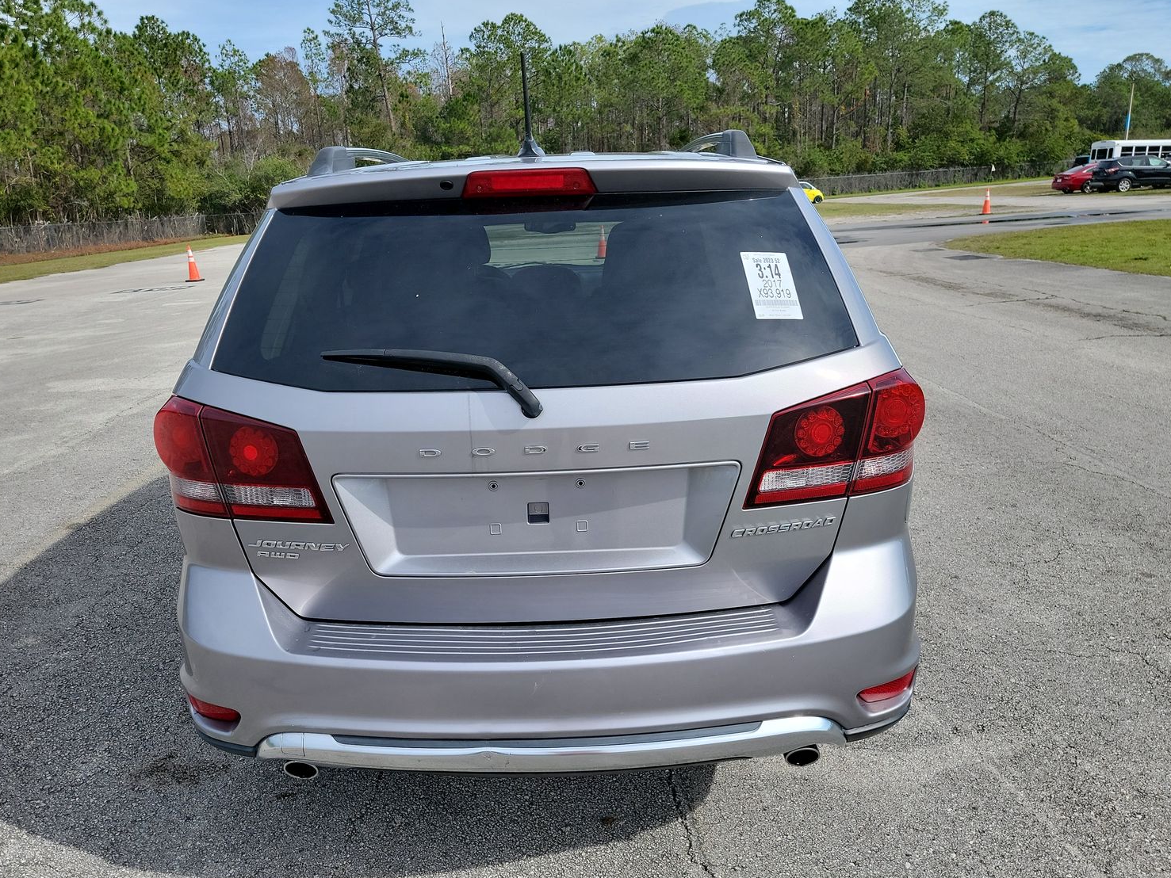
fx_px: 880
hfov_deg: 67.3
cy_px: 460
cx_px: 561
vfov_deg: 53.0
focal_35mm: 26
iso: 50
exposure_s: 1/999
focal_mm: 6.7
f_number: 1.8
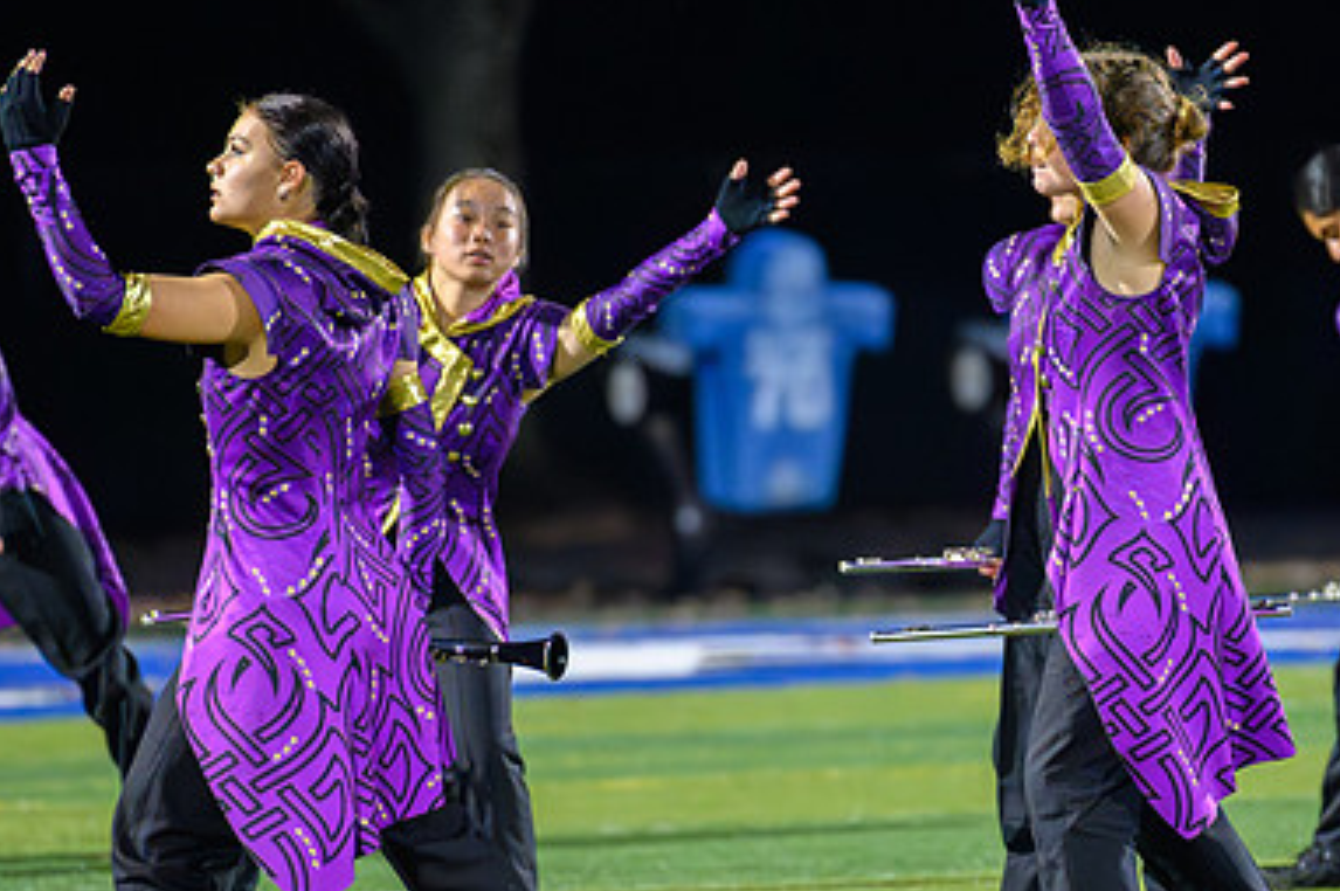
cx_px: 986
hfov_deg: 2.7
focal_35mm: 759
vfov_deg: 1.8
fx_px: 28227
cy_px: 509
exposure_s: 1/500
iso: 12800
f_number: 5.6
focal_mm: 500
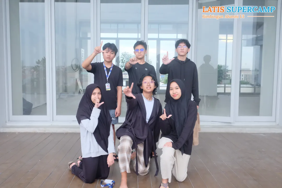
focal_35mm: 33
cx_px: 141
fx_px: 258
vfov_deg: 40.0
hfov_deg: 57.2
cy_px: 94
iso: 3200
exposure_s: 1/125
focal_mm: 22.3
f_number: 7.1
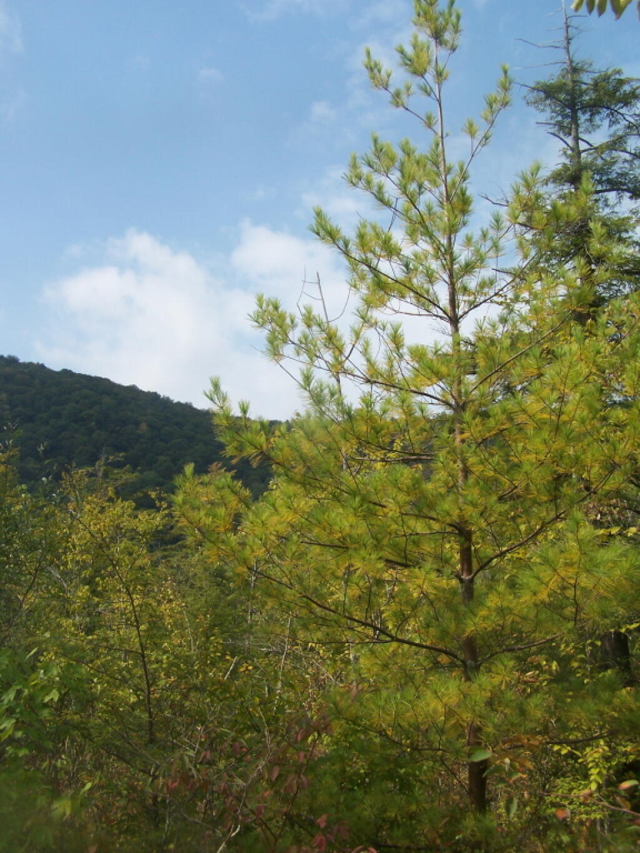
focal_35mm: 38
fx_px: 937
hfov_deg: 37.7
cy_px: 426
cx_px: 320
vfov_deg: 49.0
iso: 80
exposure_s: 1/800
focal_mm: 6.3
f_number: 4
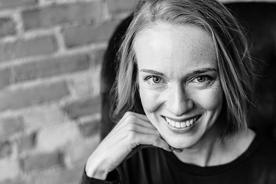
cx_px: 138
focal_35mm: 58
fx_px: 445
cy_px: 92
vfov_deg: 23.4
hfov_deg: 34.5
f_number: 3.2
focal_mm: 58
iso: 500
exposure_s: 1/125
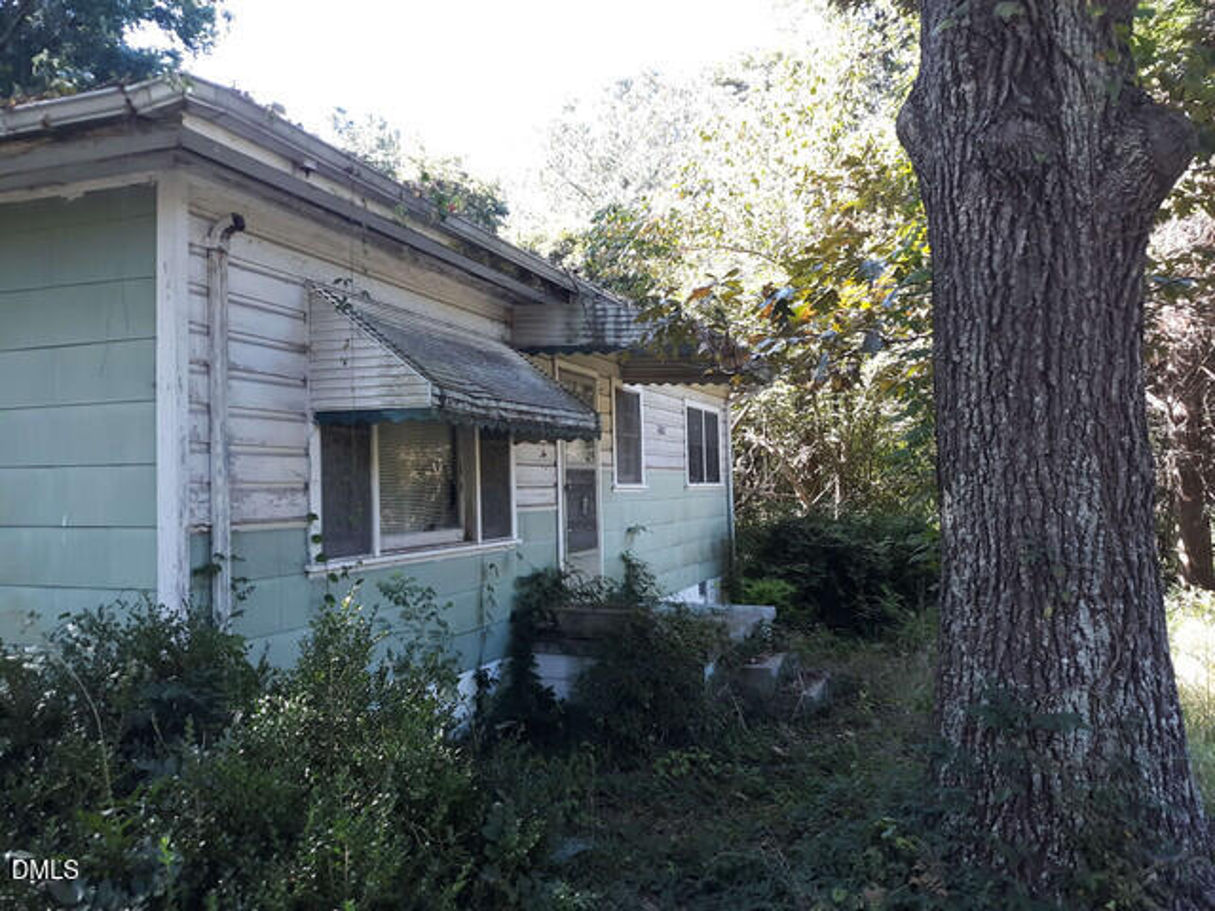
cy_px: 456
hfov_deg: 63.4
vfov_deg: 49.7
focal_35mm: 28
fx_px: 983
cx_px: 608
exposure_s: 1/120
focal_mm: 3.7
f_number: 1.7
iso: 64
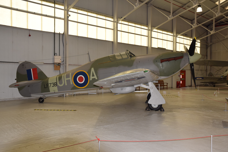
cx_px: 114
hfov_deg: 61.9
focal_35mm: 30
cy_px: 76
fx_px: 190
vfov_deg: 43.6
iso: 640
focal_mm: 20
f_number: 5.6
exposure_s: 1/125
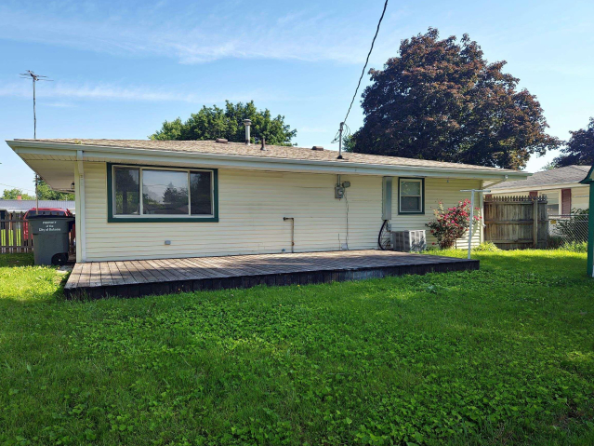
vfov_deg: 56.8
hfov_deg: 71.6
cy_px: 232
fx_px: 412
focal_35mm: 24
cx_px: 289
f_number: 1.8
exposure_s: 1/769
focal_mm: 5.4
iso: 20
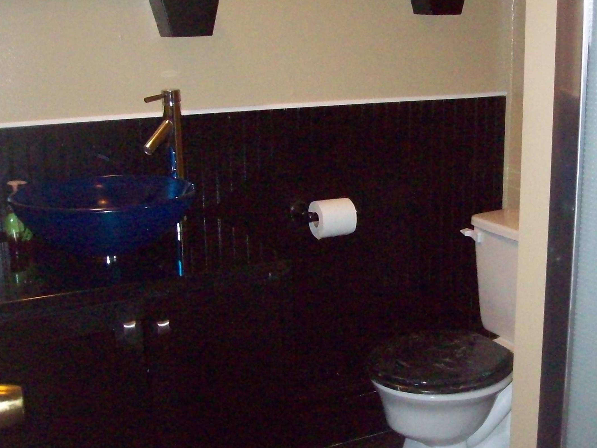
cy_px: 241
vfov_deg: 28.5
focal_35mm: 51
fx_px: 879
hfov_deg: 37.2
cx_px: 379
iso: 800
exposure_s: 1/128
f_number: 2.7
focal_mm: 6
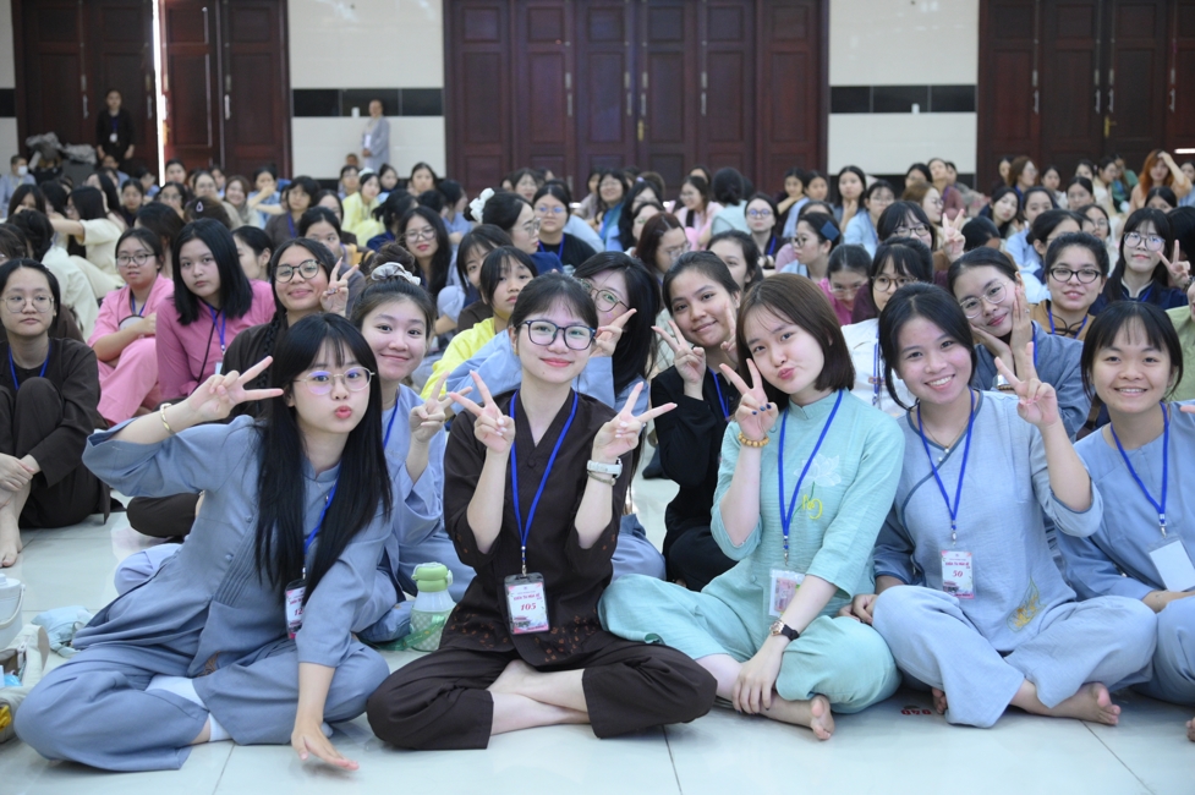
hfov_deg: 36.3
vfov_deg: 24.6
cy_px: 398
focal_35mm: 55
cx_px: 598
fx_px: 1824
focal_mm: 55
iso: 3200
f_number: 4
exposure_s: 1/100
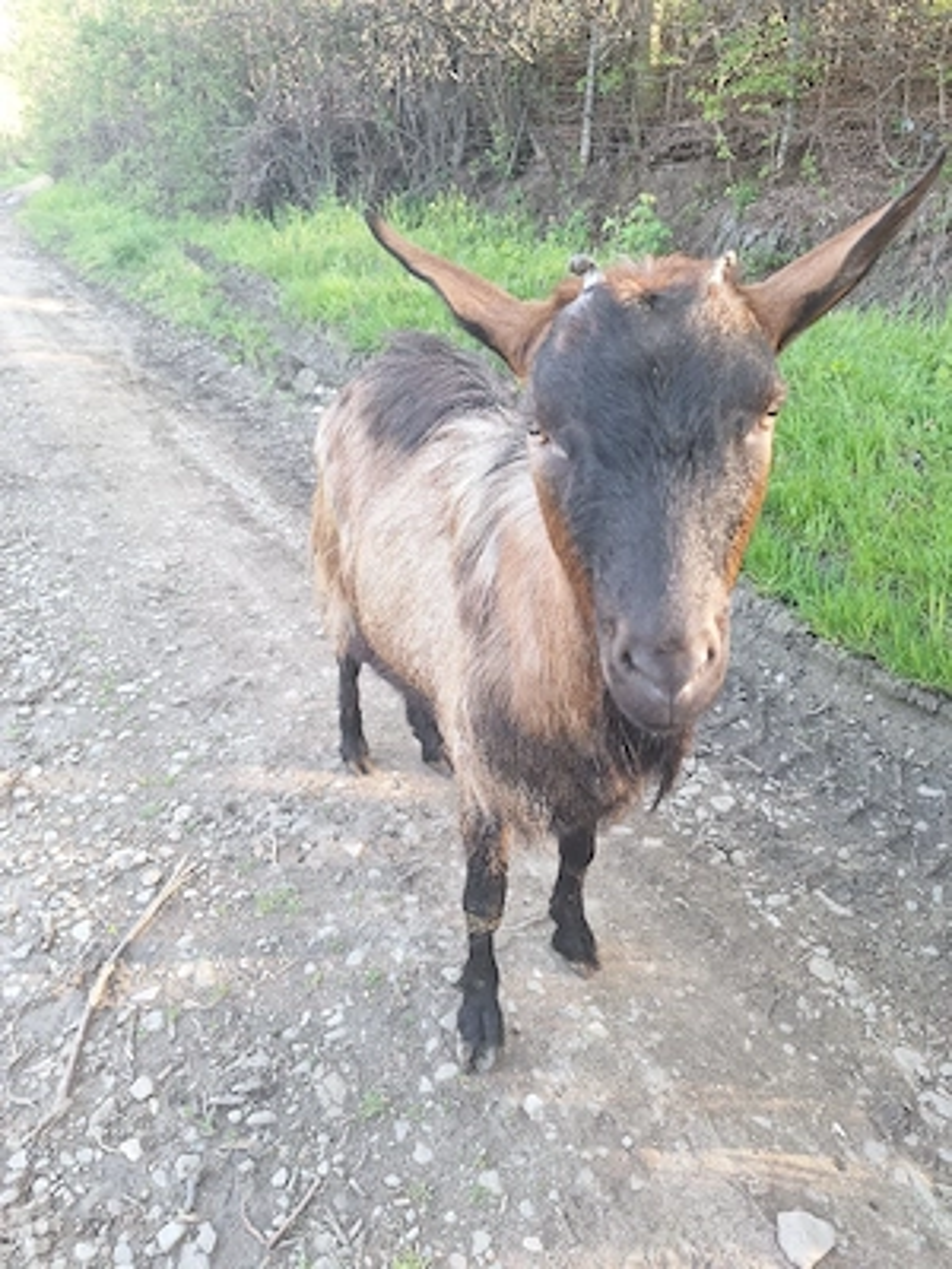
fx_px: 843
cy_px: 634
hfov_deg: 58.9
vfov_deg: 73.9
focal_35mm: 23
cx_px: 476
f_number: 1.8
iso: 50
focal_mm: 5.54
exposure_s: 1/100
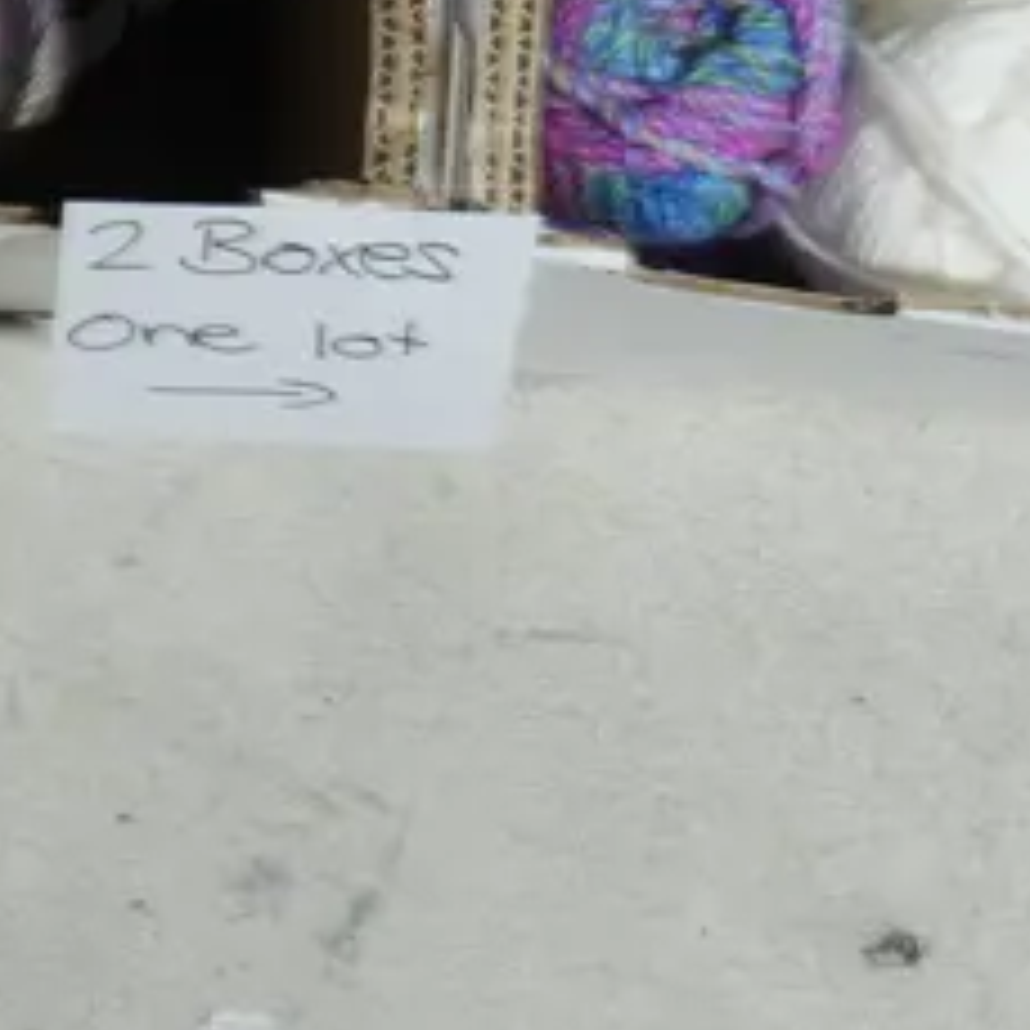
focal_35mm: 158
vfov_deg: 10.9
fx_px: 5319
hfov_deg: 11.0
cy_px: -67
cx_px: 85
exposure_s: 1/60
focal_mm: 20
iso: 800
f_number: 4.4
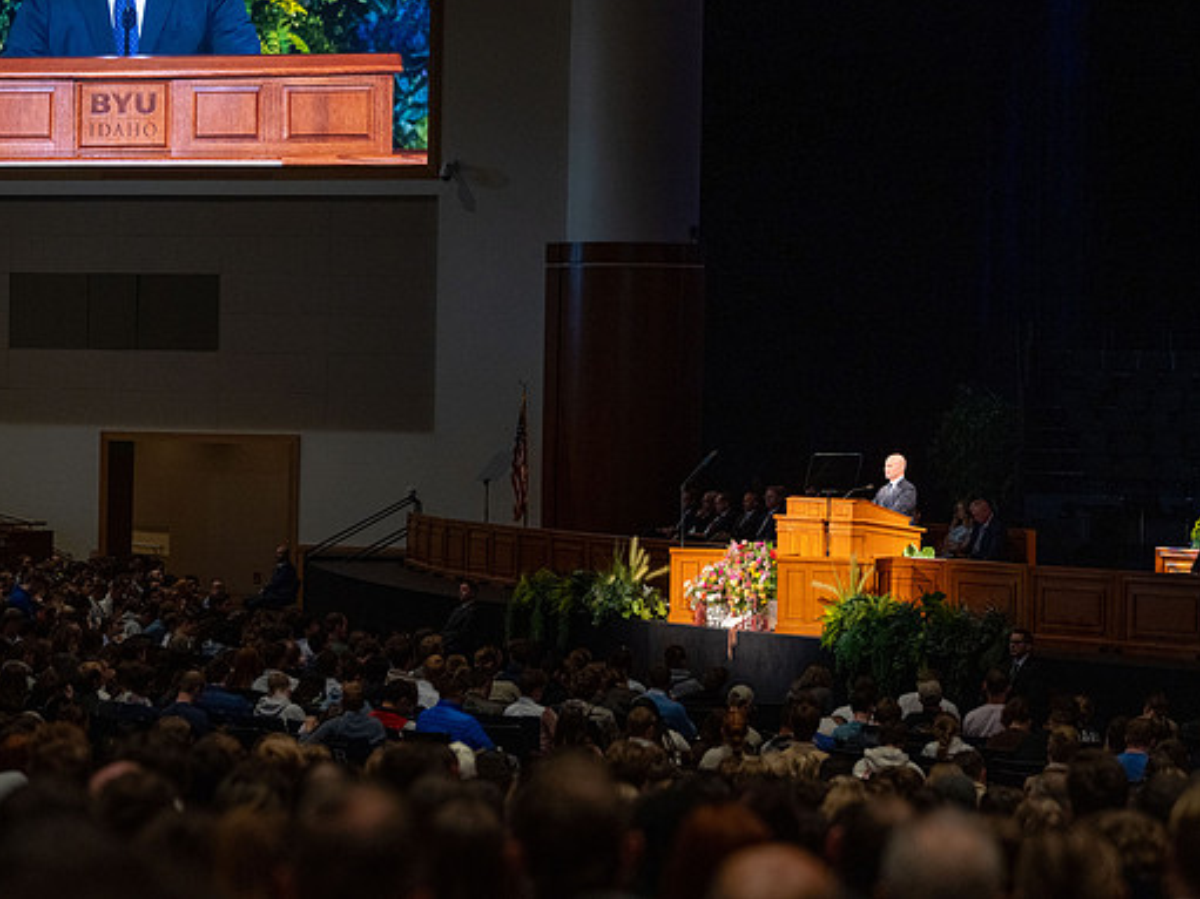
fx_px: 3708
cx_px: 615
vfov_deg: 13.8
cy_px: 447
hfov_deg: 18.4
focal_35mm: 107
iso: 2000
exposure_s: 1/125
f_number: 3.2
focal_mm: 98
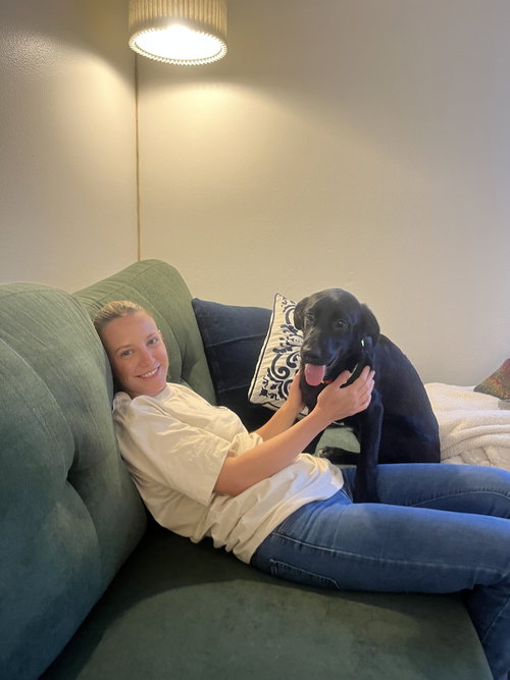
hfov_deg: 53.0
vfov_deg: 67.3
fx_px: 511
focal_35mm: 26
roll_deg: -2.2
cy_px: 340
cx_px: 255
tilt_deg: -11.7
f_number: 1.6
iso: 125
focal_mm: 5.1
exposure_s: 1/60
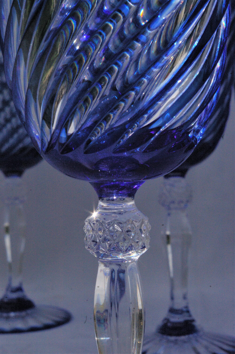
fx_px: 383
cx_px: 118
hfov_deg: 34.1
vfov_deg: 49.6
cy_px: 177
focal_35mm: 39
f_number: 13
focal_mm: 26
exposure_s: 1/1000
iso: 1600
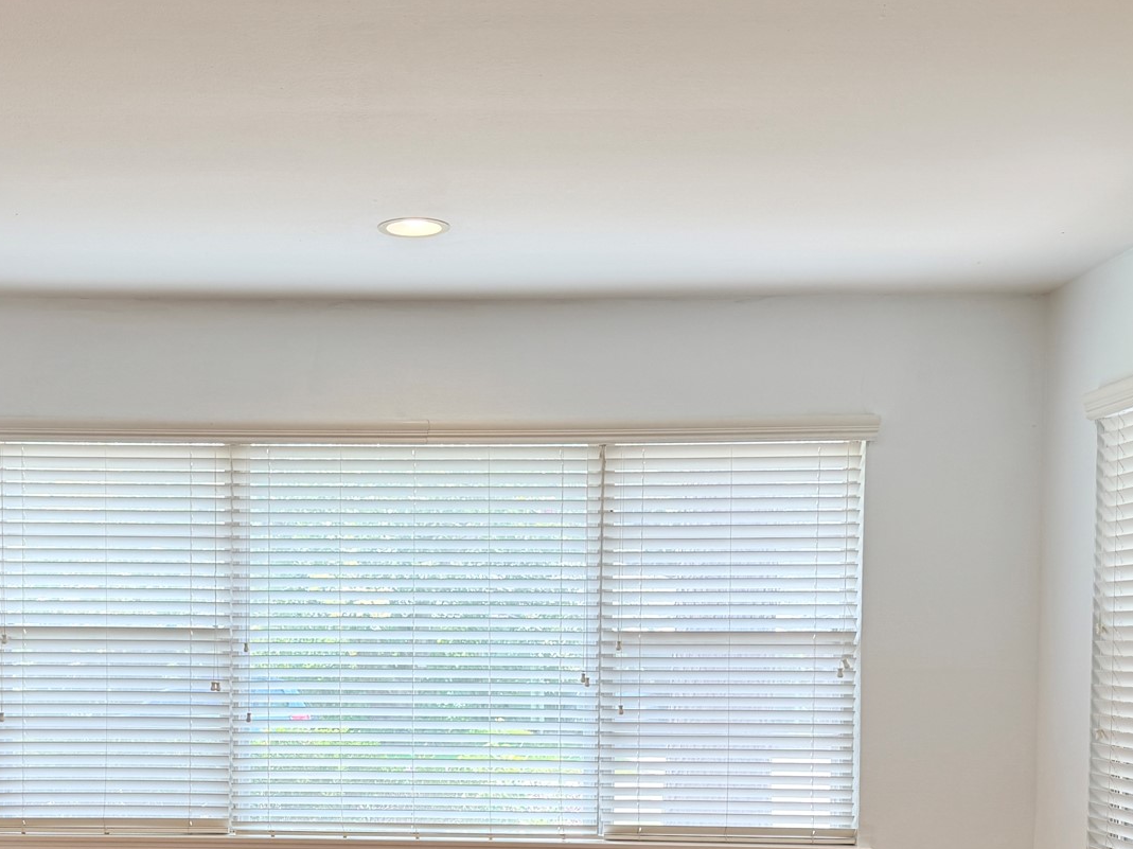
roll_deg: -0.7
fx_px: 1505
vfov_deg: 30.5
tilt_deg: -1.4
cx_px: 377
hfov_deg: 40.7
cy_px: 708
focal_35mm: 46
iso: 64
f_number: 1.78
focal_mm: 6.76
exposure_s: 1/191
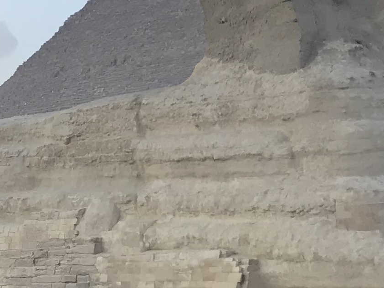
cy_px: 139
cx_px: -335
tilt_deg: +8.6
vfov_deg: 11.1
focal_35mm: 134
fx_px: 1486
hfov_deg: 13.1
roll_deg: -0.7
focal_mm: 3.99
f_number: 1.8
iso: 20
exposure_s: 1/488
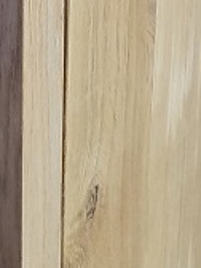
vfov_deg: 13.9
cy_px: -234
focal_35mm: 124
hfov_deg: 11.7
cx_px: -40
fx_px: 960
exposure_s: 1/50
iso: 400
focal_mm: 4.32
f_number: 1.5
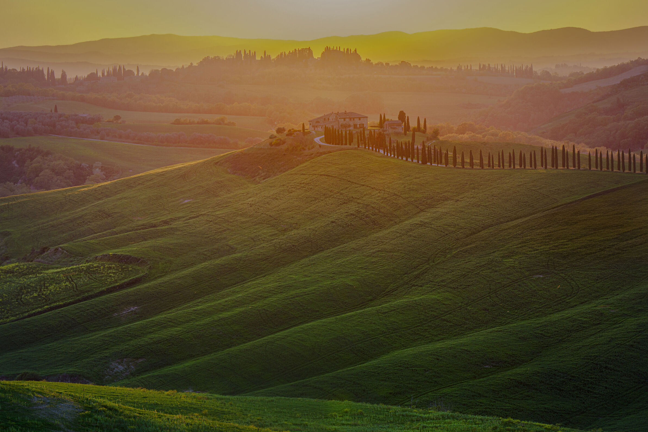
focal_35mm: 102
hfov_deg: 20.0
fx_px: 1836
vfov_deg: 13.4
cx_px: 322
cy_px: 216
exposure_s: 1/30
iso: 100
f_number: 8
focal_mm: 101
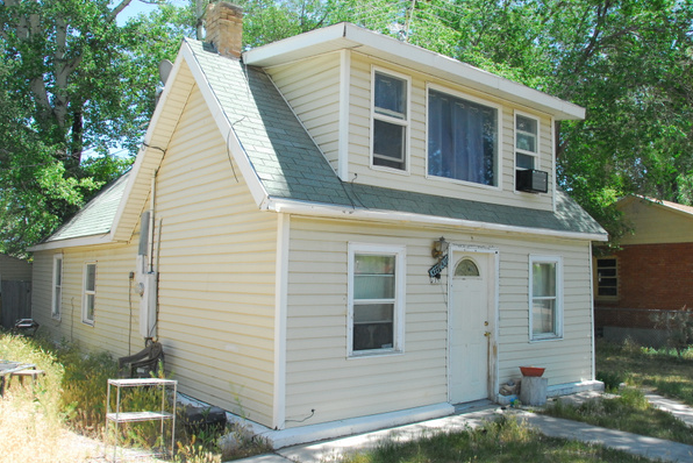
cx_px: 350
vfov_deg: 45.0
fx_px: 558
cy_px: 238
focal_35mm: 29
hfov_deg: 63.6
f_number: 9
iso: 800
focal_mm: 18
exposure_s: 1/320
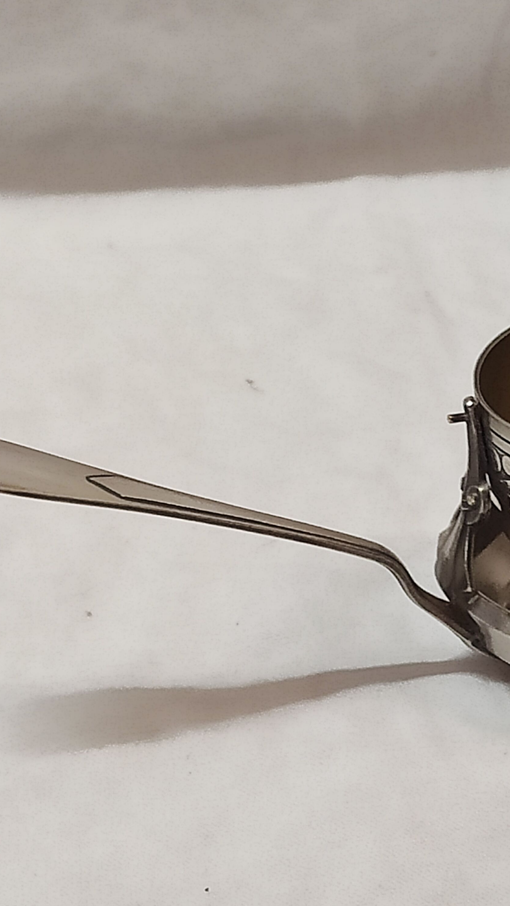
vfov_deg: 52.8
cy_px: 455
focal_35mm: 38
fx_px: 914
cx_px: 410
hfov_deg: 30.4
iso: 427
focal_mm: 4.77
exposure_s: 1/33
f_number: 1.75
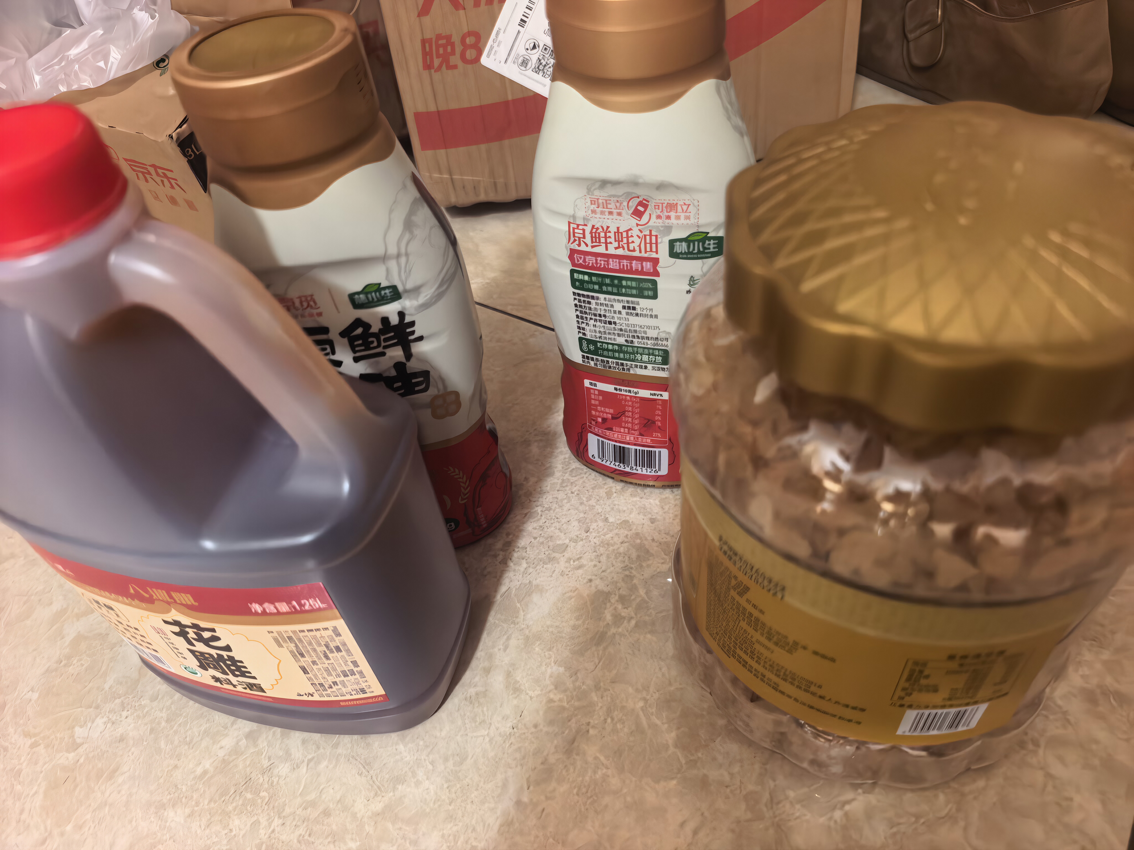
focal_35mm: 24
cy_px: 425
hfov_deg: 71.6
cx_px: 567
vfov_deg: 56.8
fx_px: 786
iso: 3200
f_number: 1.4
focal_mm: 6.98
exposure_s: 1/100
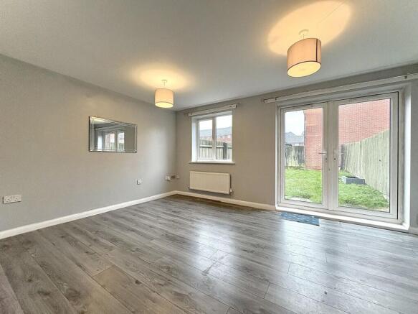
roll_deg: -0.2
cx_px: 209
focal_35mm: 14
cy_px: 157
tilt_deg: +0.2
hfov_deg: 102.1
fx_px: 169
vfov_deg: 85.7
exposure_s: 1/100
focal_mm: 2.22
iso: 400
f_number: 2.2
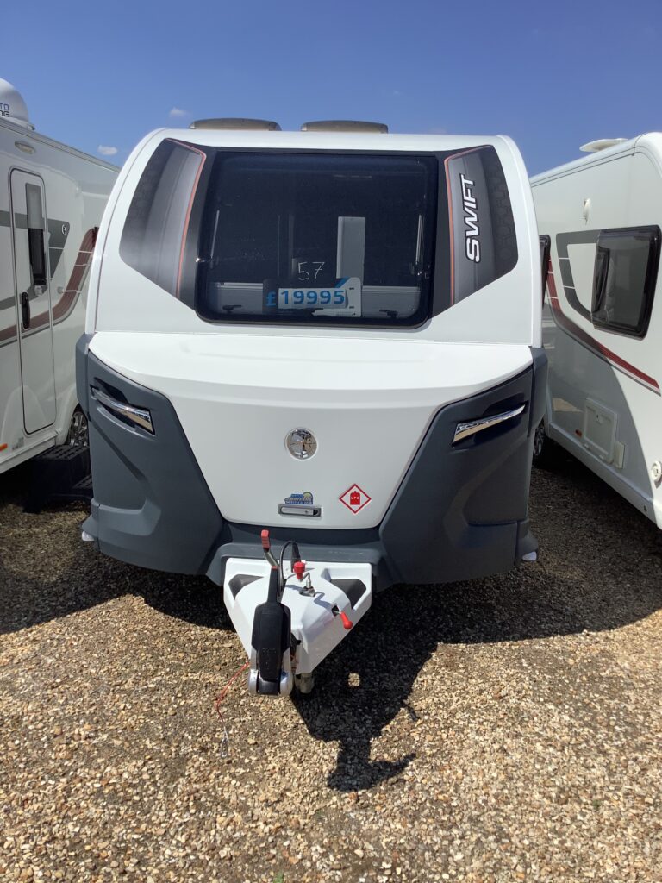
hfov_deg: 45.4
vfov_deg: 58.4
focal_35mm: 31
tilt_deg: -12.3
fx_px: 790
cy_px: 442
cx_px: 331
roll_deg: -2.4
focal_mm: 3.3
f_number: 2.4
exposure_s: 1/2398
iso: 25
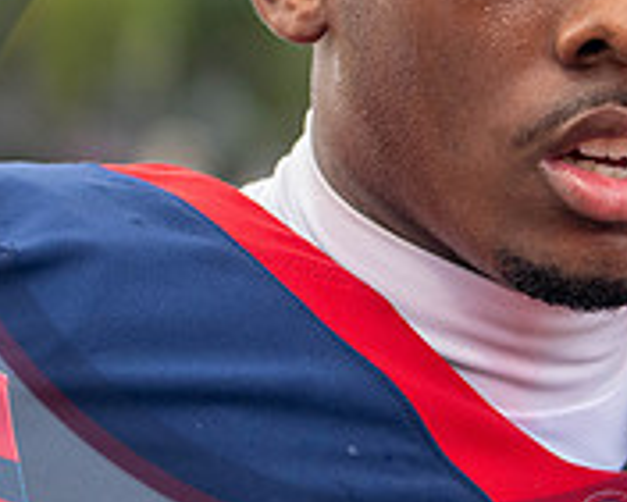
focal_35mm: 259
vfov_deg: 6.0
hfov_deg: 7.5
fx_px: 4809
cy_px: 146
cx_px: 329
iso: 800
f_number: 2.8
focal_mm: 72
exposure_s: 1/1000
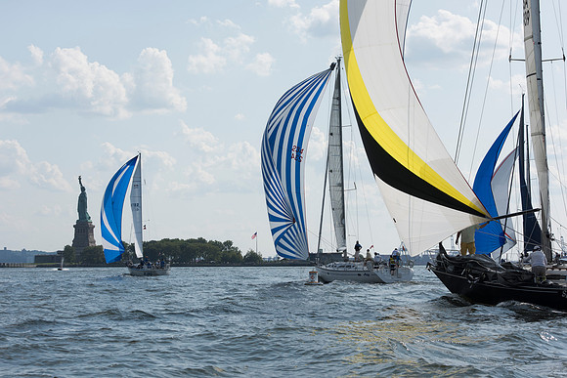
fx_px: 1449
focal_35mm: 92
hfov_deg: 22.1
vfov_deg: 14.9
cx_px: 284
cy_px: 189
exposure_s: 1/1250
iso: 250
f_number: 9
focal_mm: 92
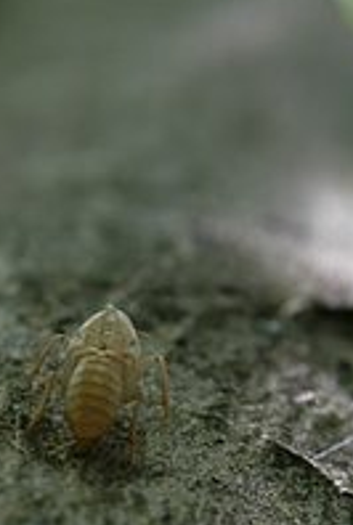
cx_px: 114
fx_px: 4247
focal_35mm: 290
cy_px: 406
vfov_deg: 7.1
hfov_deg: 4.8
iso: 200
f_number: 4
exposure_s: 1/200
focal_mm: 75
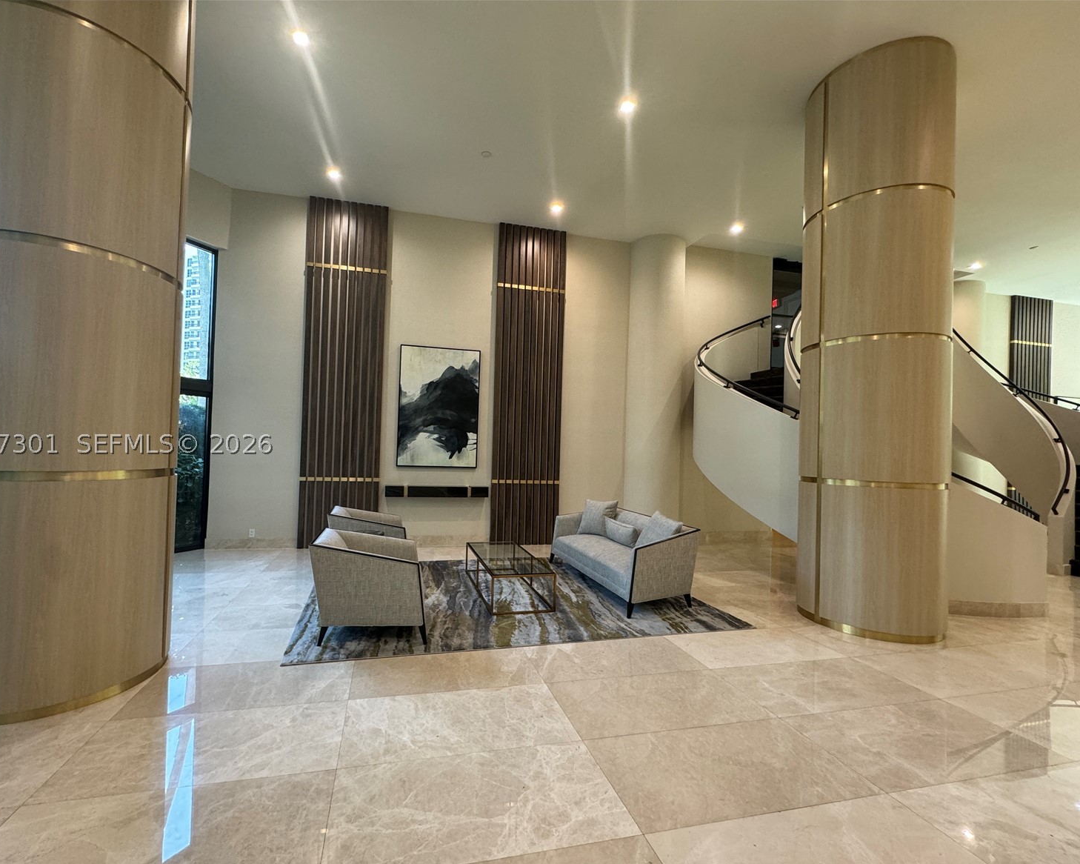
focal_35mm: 15
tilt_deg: +0.4
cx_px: 499
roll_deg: -1.9
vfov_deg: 84.0
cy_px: 444
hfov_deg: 96.6
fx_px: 479
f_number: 2.2
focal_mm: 2.22
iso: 200
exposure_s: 1/60
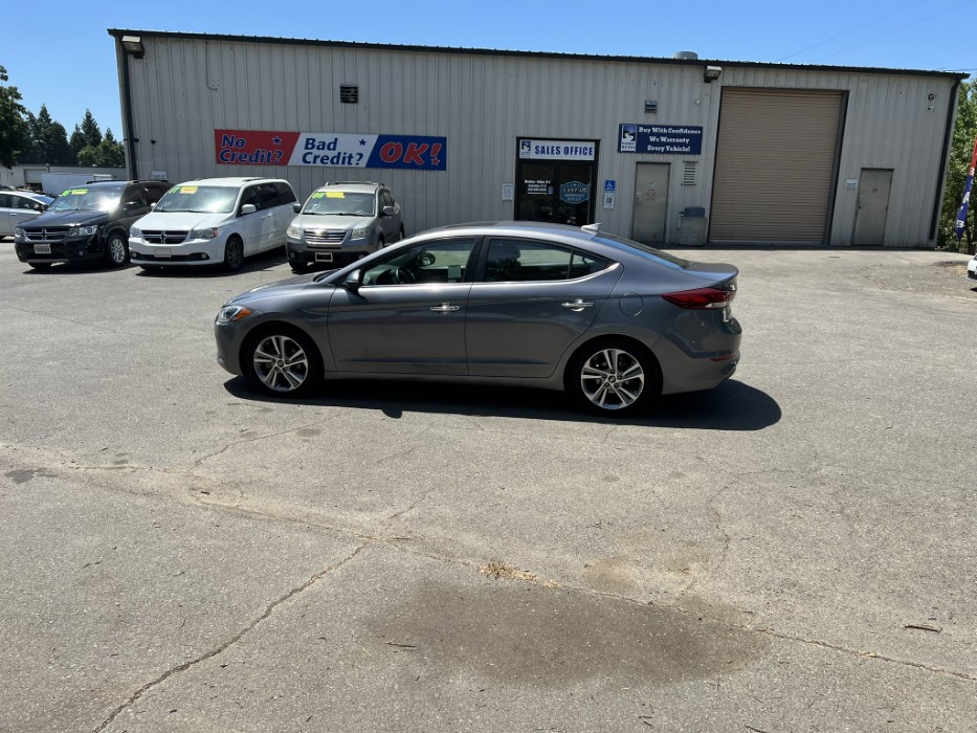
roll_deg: -2.0
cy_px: 366
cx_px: 488
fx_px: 734
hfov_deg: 67.3
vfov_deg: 53.1
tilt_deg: -14.5
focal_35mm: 26
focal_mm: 5.7
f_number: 1.5
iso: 50
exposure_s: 1/3257
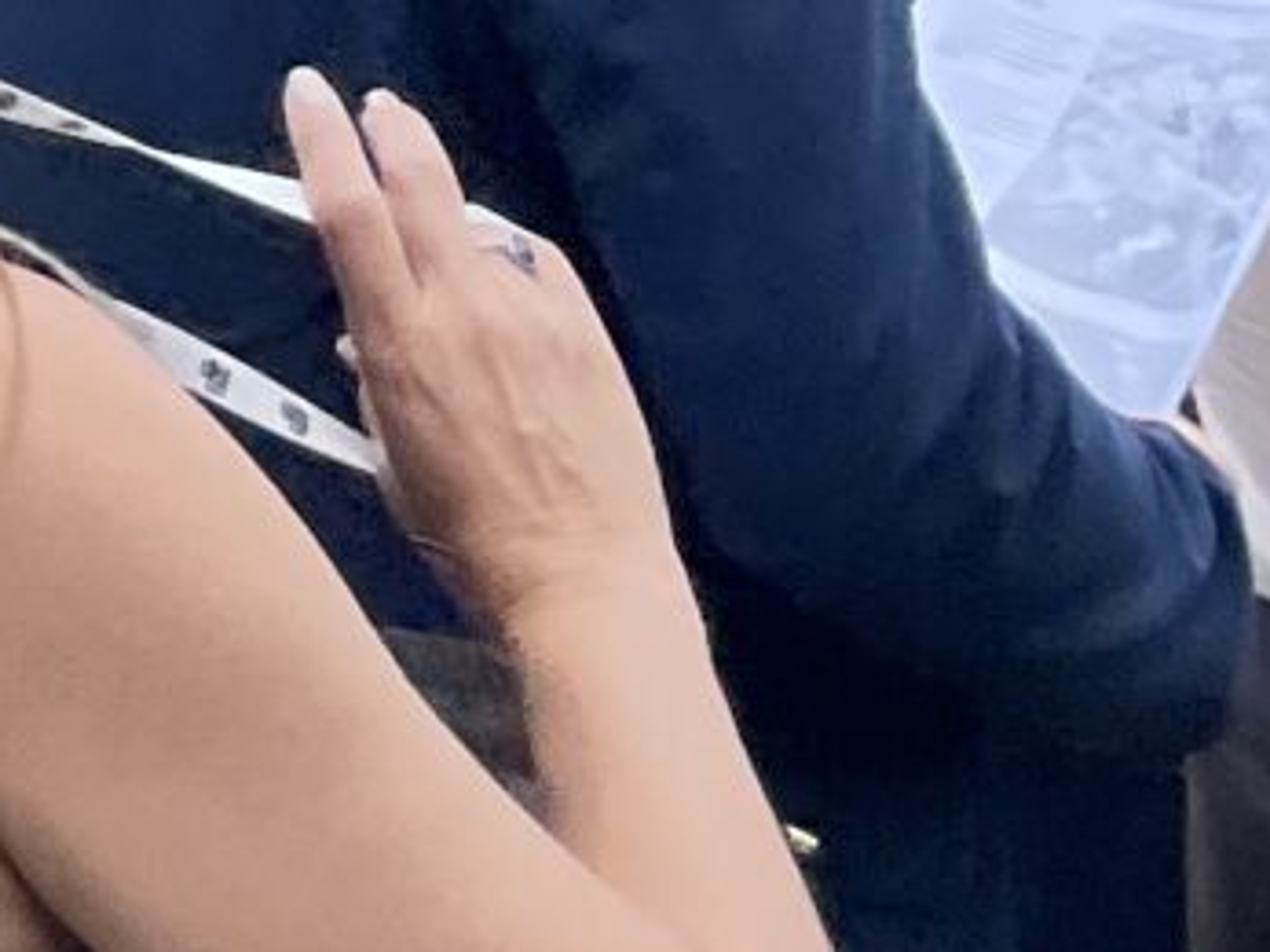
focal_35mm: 192
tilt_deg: +8.7
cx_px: -1702
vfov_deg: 6.8
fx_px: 7042
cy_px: -2168
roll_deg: +0.2
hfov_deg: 9.3
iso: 32
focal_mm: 4.2
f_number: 1.6
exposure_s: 1/2132
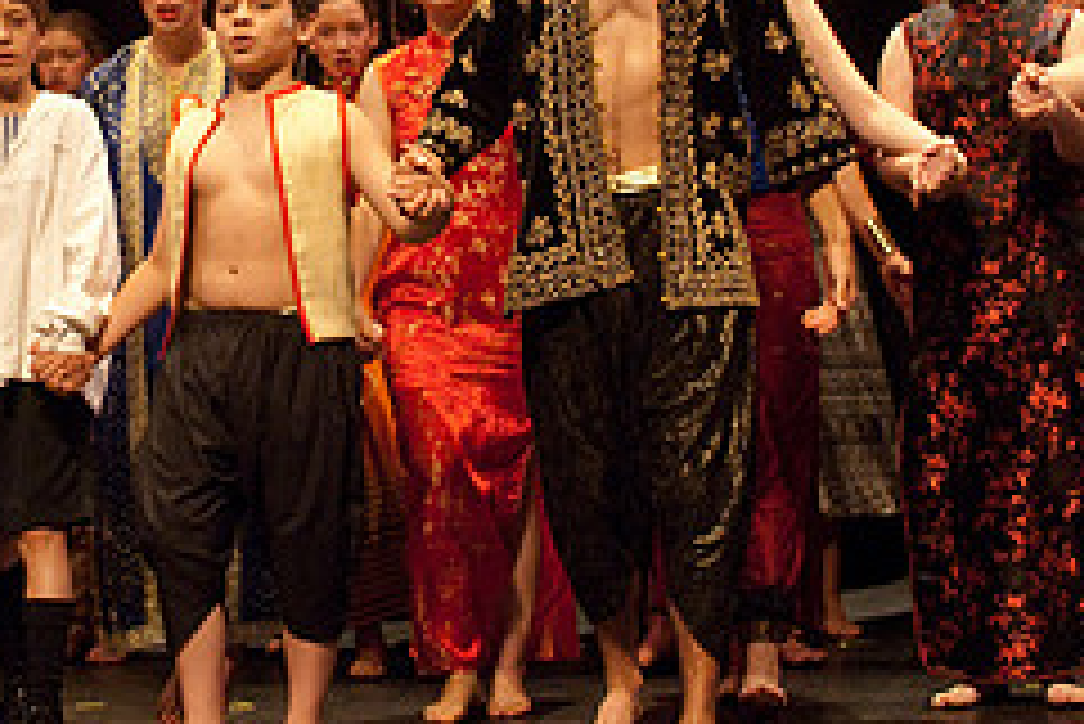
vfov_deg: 13.4
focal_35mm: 101
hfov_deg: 20.0
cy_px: 54
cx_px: 265
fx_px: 3043
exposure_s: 1/125
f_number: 2.8
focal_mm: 28
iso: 1000
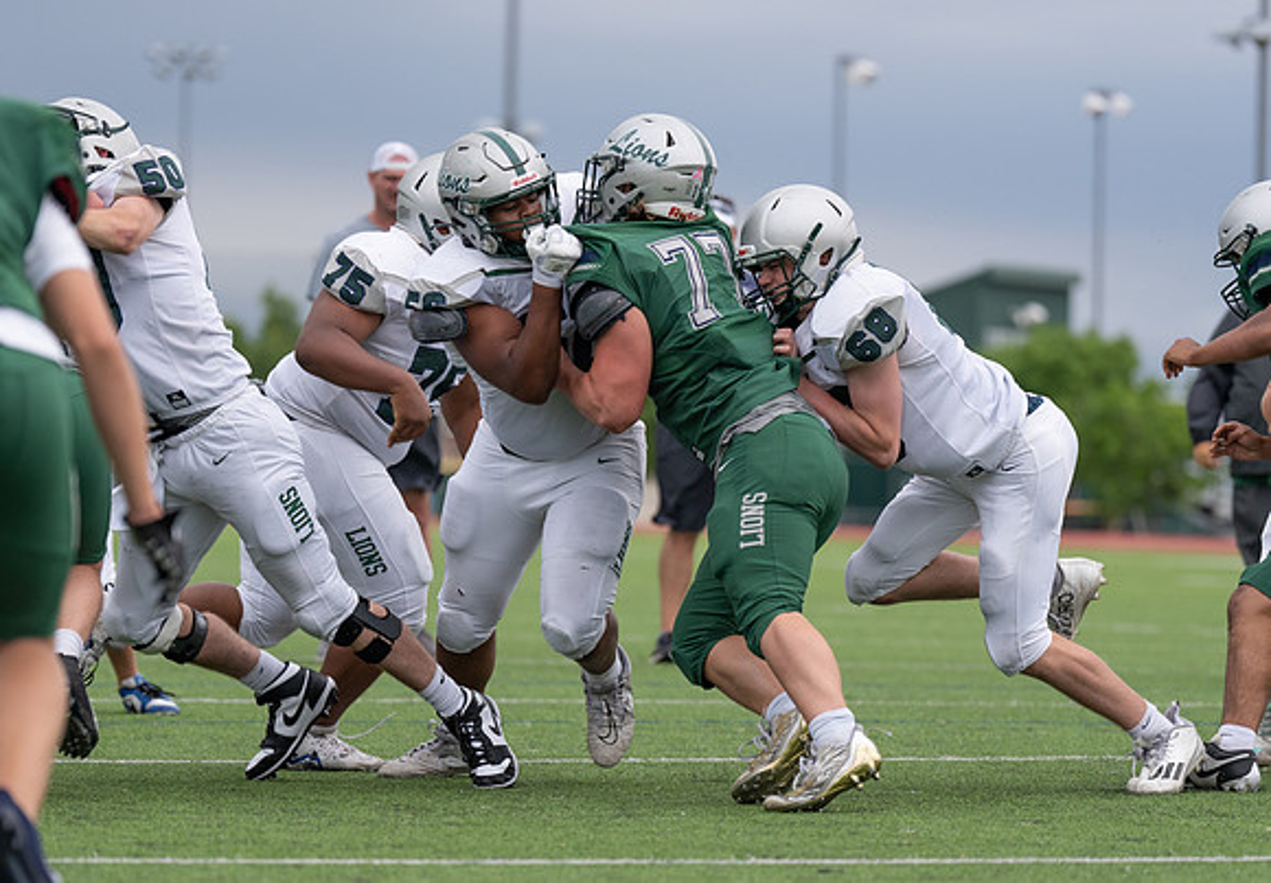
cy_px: 602
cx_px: 613
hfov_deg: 10.3
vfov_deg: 7.2
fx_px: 7040
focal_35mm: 197
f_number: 2.8
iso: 250
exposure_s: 1/1250
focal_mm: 139
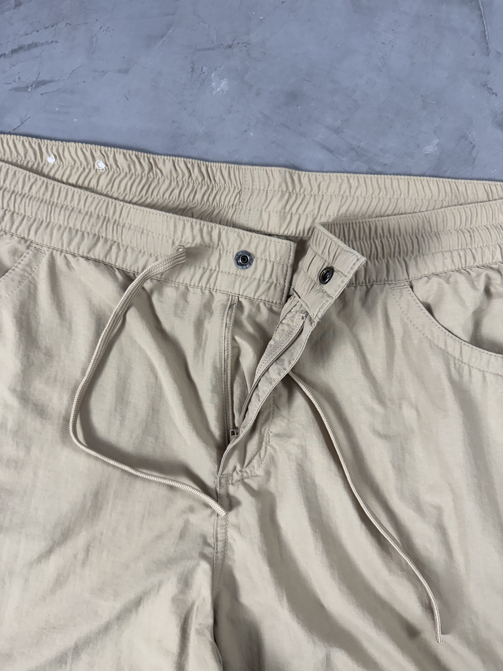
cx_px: 252
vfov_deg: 71.6
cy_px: 336
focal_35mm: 24
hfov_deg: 56.8
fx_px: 465
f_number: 1.78
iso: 200
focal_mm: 6.76
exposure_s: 1/120
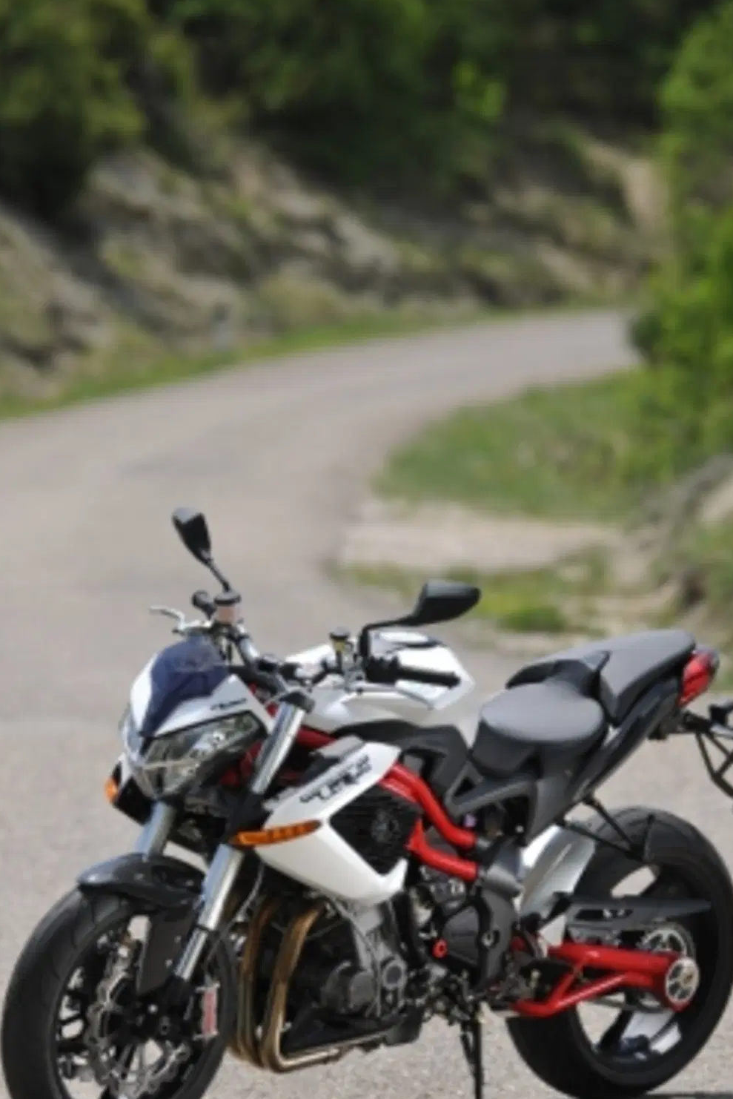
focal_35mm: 364
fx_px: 11109
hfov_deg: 3.8
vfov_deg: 5.7
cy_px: 558
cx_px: 355
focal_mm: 300
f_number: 6.3
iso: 100
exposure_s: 1/500
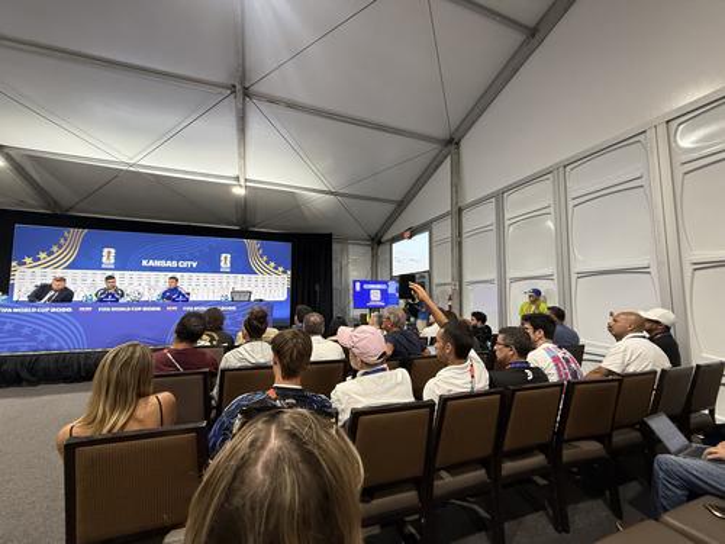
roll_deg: -0.5
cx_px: 362
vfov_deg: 85.7
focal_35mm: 14
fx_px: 293
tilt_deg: +5.5
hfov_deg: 102.1
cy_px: 272
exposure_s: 1/100
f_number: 2.2
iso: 320
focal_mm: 2.22
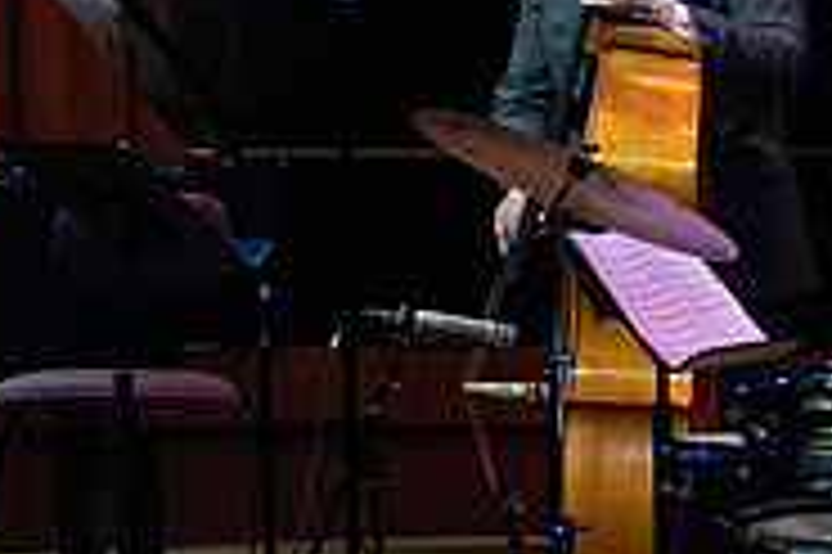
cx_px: 348
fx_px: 11845
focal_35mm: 513
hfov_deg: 4.0
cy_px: 124
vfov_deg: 2.7
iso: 2500
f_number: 7.1
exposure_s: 1/250
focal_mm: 134
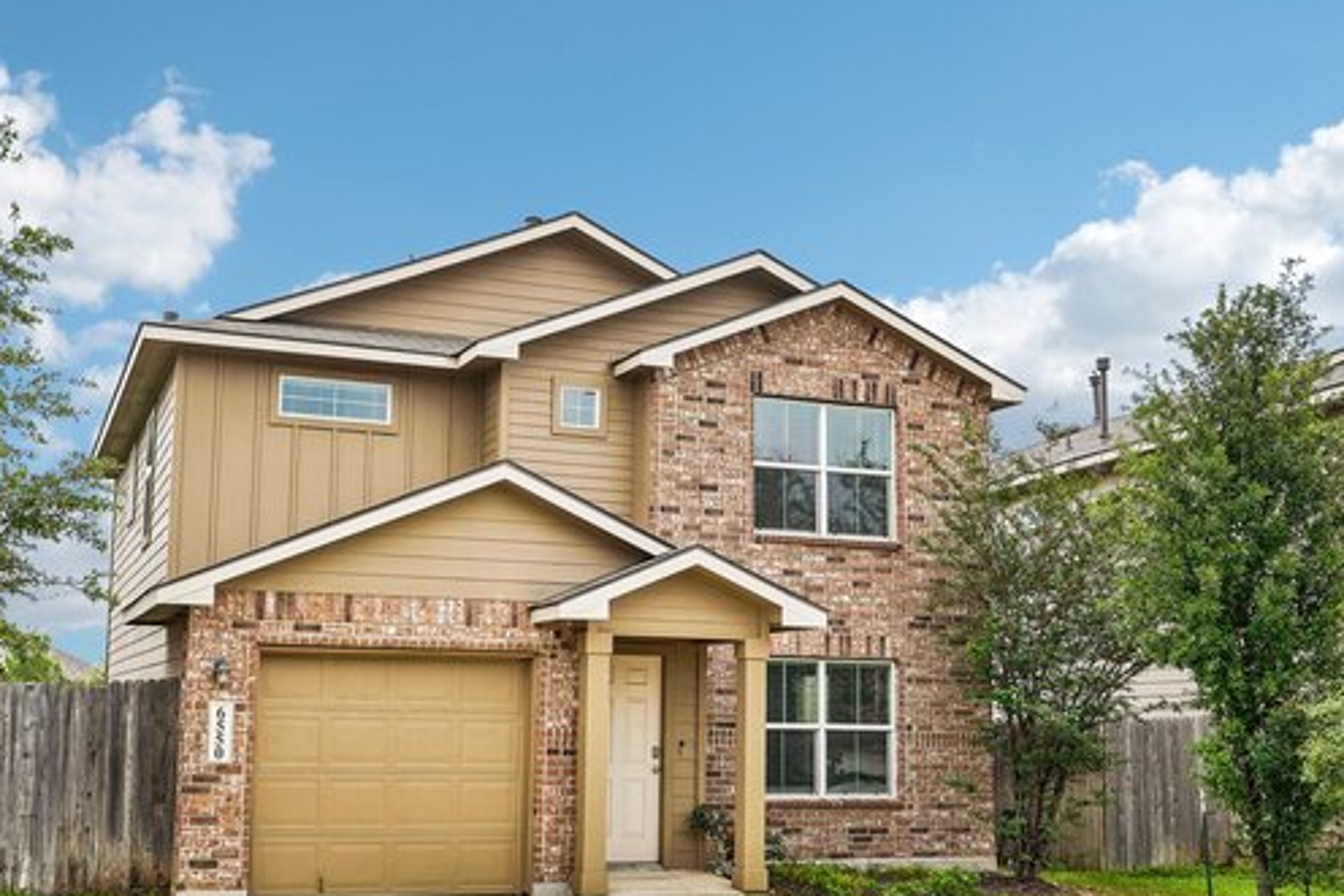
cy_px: 551
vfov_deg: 32.8
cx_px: 574
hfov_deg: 47.6
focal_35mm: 41
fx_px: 1518
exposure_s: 1/160
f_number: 8
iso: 100
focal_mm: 31.5
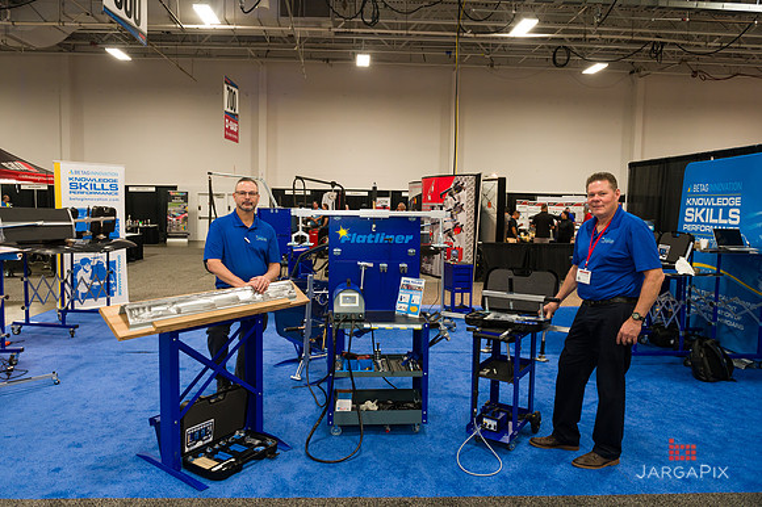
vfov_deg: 49.5
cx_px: 381
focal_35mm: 26
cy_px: 254
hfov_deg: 69.4
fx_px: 550
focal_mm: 26
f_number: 4
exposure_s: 1/125
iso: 1600
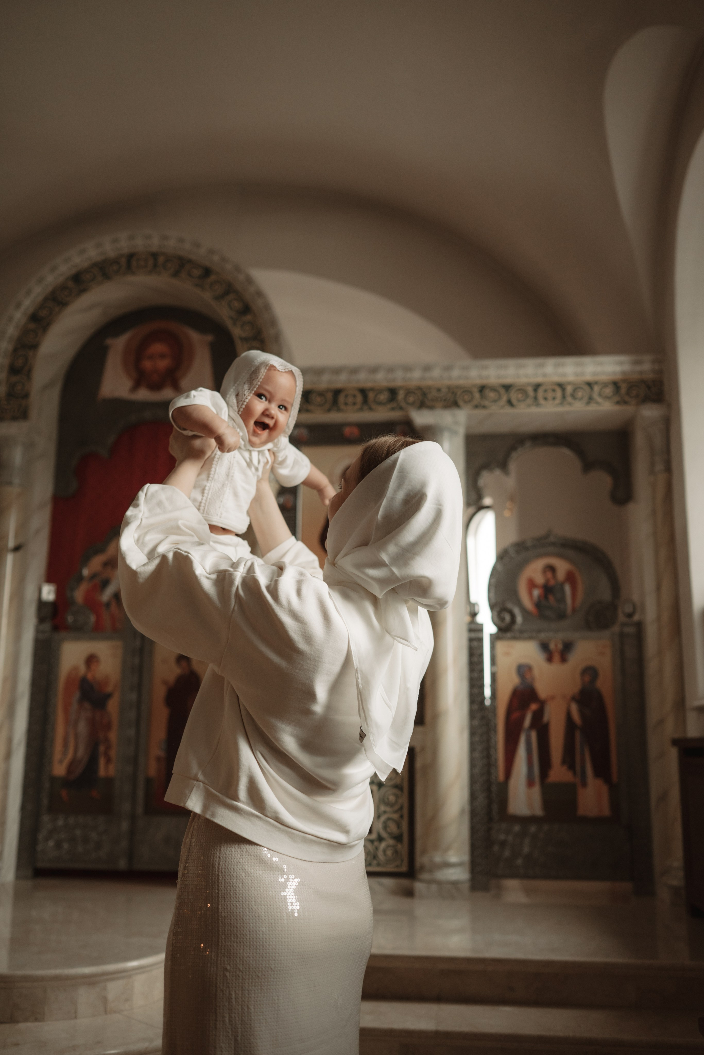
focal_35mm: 35
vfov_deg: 54.4
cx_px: 352
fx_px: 1026
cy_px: 528
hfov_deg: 37.9
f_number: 2.2
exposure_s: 1/320
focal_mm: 35
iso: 640
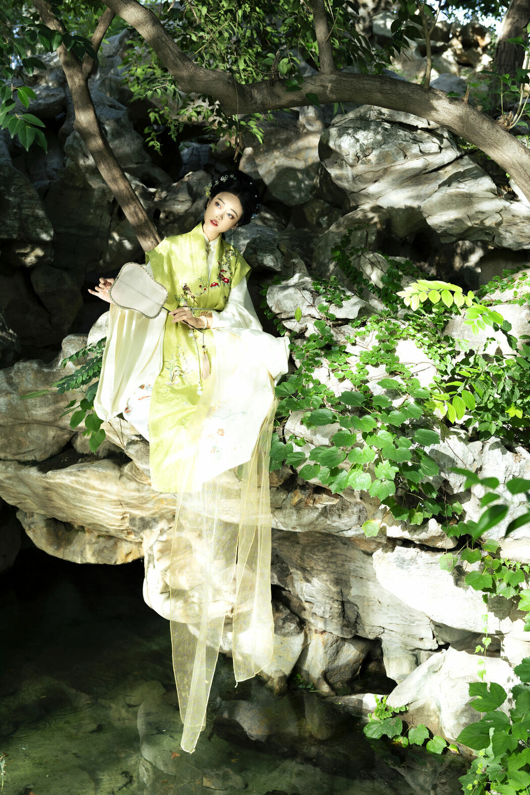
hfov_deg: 29.3
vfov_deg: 42.7
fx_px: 1015
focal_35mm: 46
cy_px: 398
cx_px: 265
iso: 250
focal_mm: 46
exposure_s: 1/200
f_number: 4
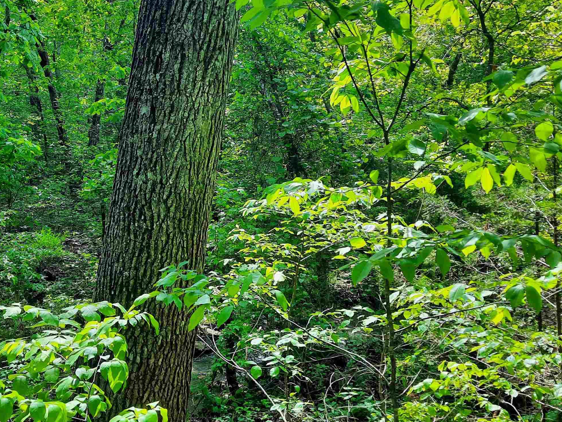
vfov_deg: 36.8
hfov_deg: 47.8
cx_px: 257
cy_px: 225
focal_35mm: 39
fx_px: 633
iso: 40
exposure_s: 1/120
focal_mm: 4.6
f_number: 2
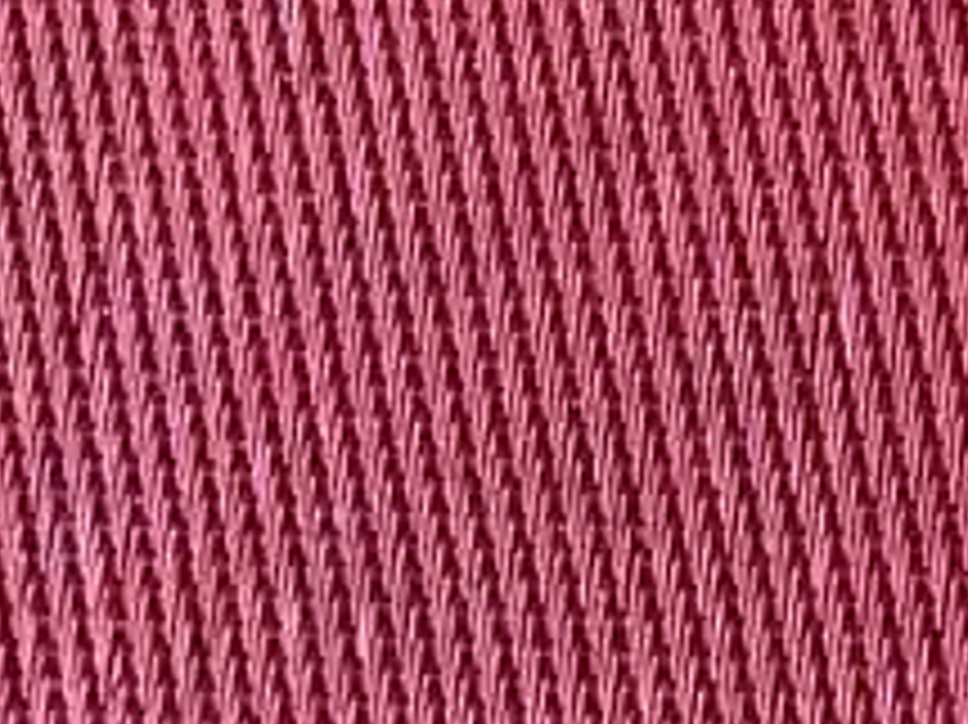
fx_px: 4025
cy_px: -517
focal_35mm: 144
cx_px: 2170
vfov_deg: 9.8
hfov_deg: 11.7
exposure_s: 1/60
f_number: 2.4
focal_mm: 3.3
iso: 250
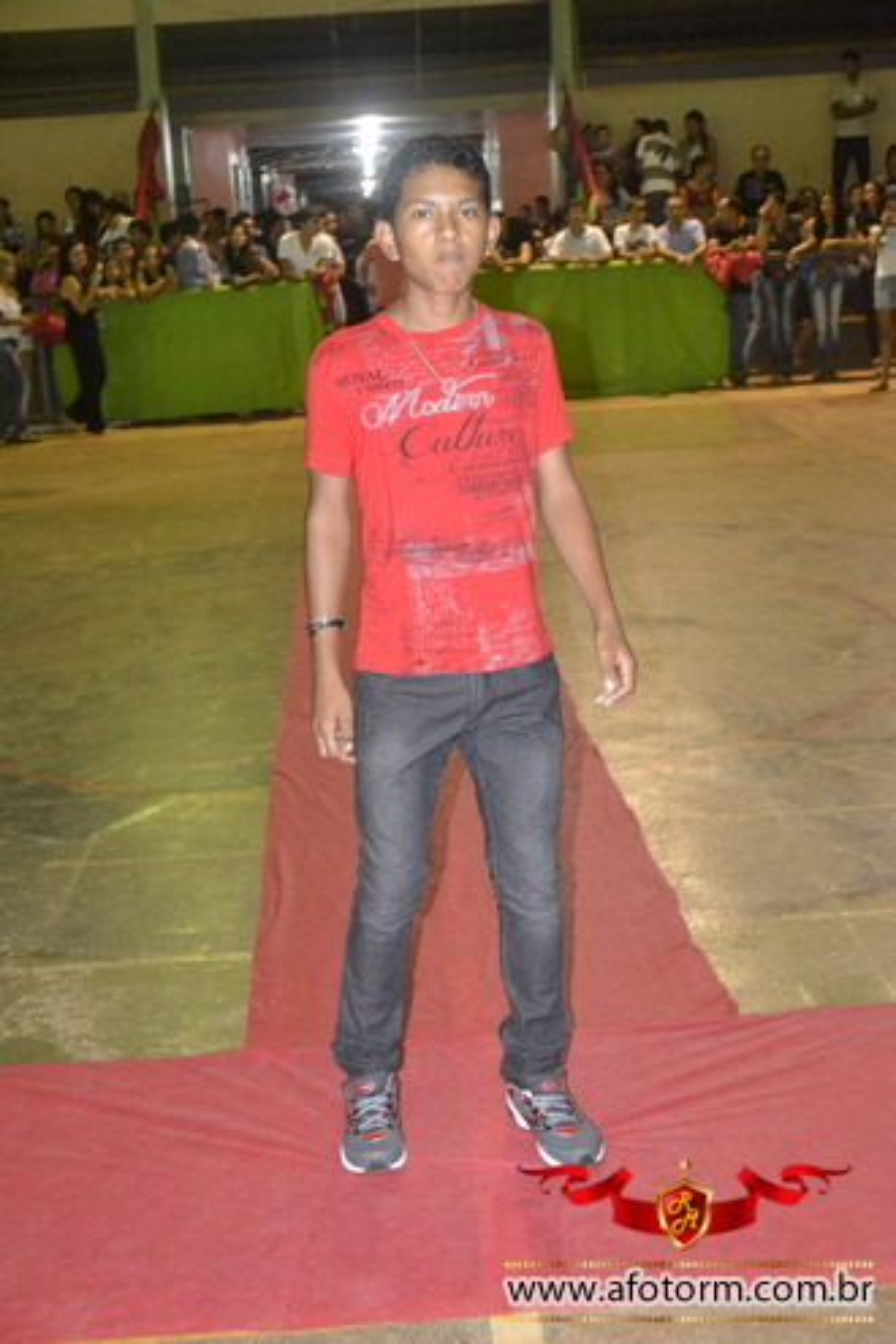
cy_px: 672
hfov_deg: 28.1
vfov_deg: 41.1
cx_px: 448
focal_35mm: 48
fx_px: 1792
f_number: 4.2
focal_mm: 32
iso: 2500
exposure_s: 1/60
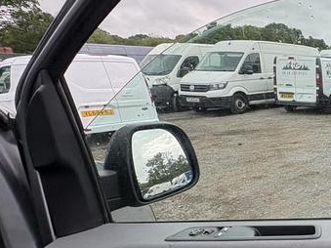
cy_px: 187
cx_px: 408
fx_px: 354
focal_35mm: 37
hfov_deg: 36.8
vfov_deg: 37.6
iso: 40
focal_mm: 2.22
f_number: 2.2
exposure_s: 1/161
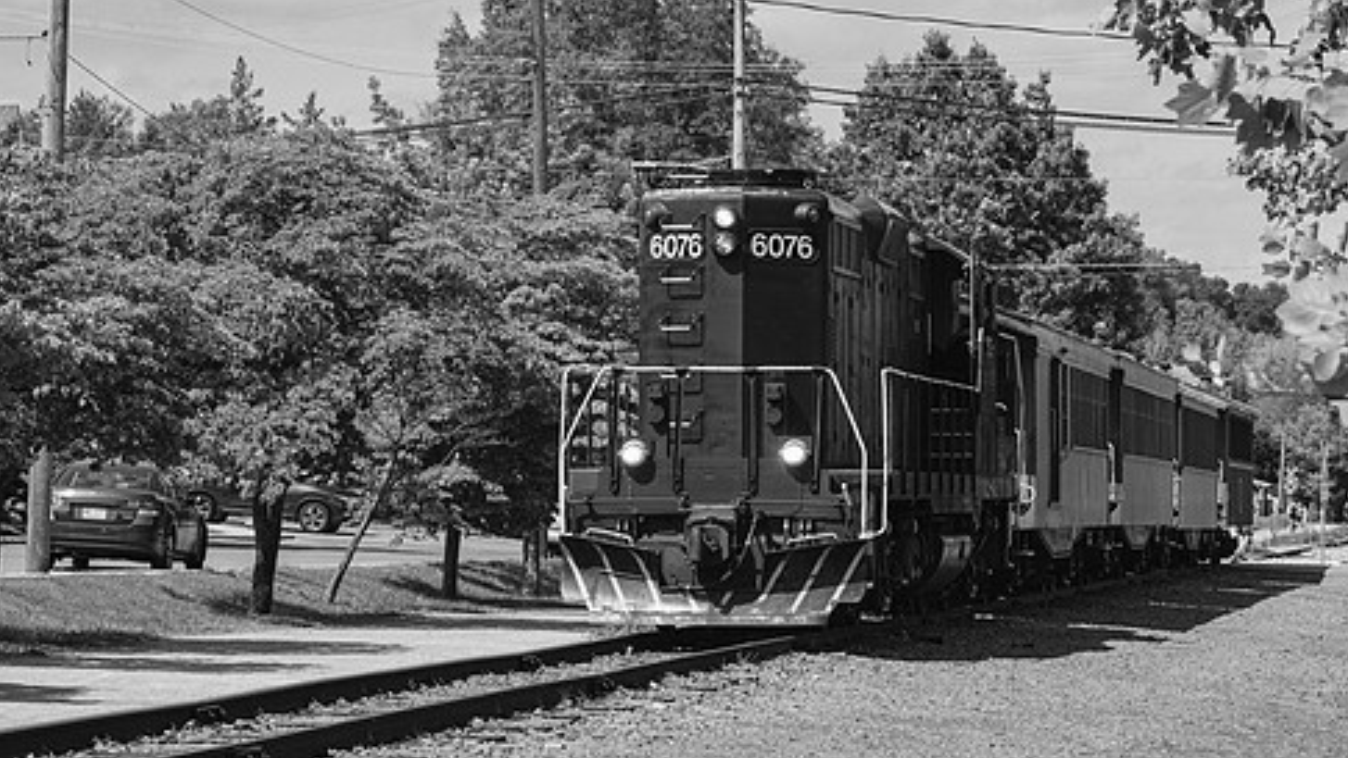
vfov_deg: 7.8
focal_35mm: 156
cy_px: 407
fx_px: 5577
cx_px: 759
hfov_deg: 13.8
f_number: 10
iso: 125
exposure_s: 1/250
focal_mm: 120
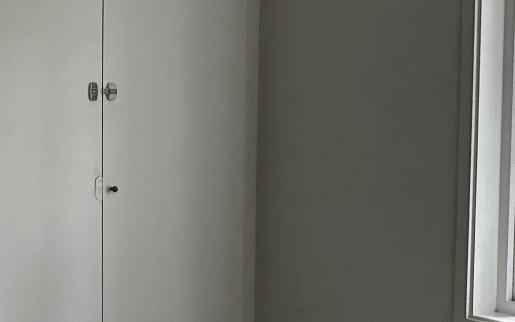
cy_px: 165
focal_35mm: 73
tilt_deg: -0.3
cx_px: 0
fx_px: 1025
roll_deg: +2.5
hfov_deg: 26.7
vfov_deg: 17.9
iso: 320
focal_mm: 6.86
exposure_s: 1/60
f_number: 1.78
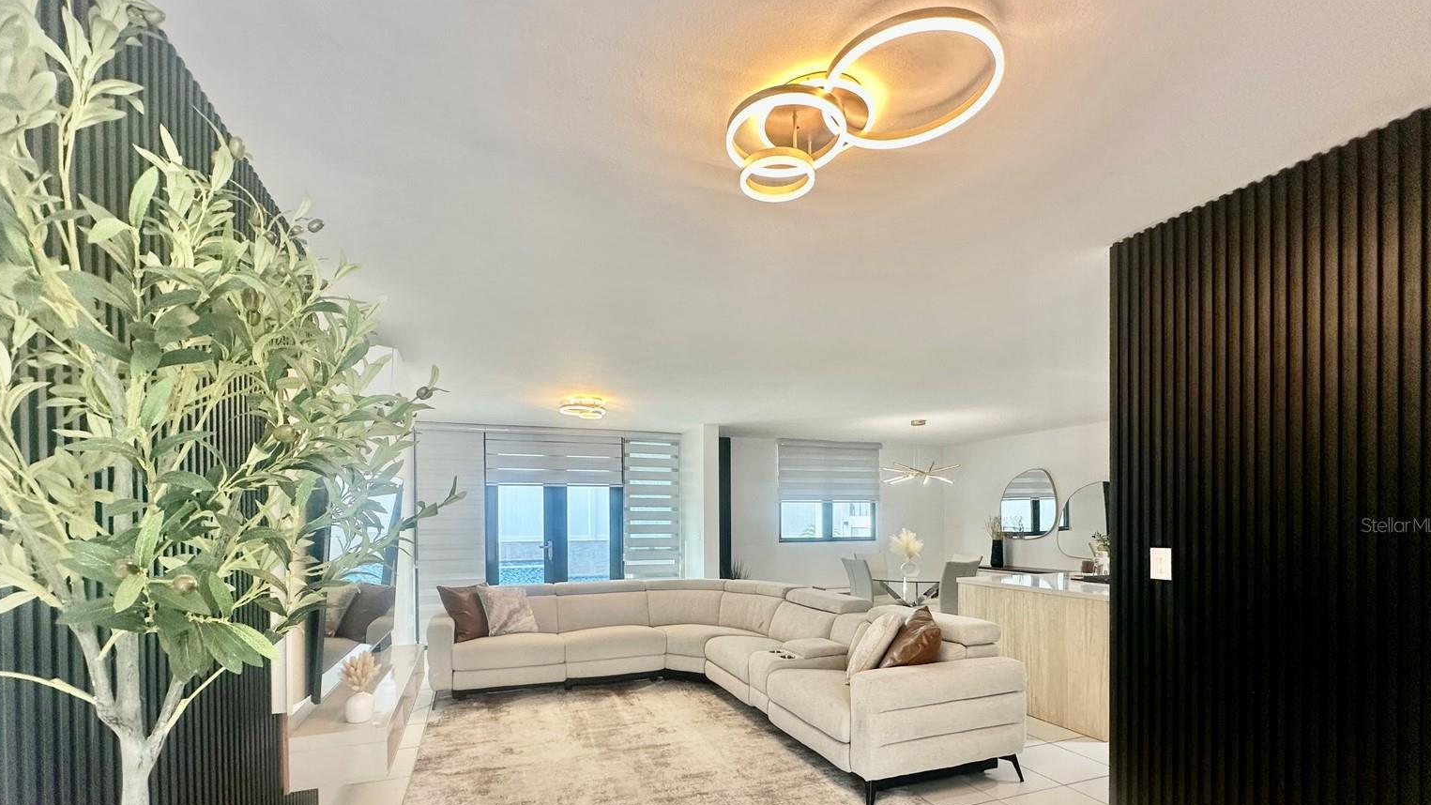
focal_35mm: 16
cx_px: 699
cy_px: 524
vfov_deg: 65.6
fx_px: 607
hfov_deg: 99.3
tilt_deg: +0.1
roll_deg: -0.1
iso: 100
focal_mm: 2.22
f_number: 2.2
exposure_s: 1/120
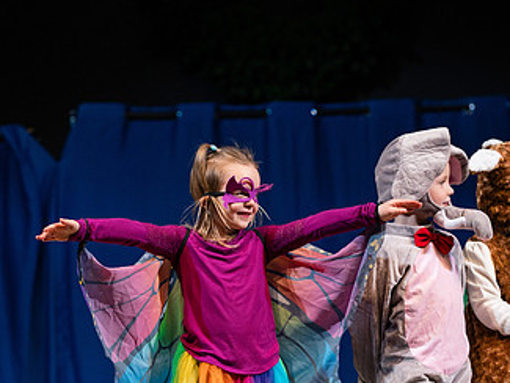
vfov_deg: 10.1
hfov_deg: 13.5
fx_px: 2152
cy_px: 294
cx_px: 213
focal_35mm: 146
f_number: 2.8
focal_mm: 85
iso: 800
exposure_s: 1/640
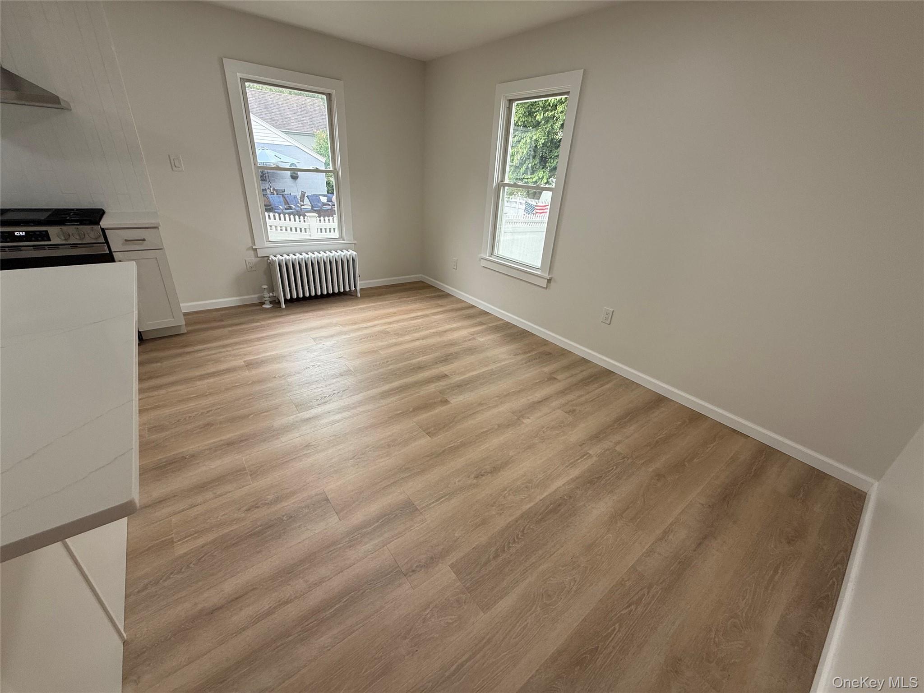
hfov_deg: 102.1
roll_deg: -4.1
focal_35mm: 14
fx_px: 374
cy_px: 346
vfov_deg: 85.7
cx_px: 462
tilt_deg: -25.0
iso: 100
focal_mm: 2.22
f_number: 2.2
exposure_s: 1/99
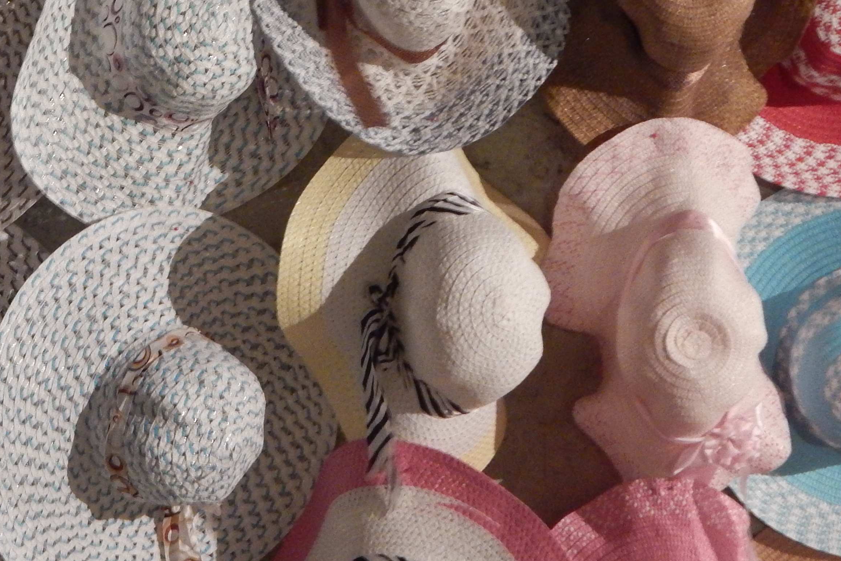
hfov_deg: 22.4
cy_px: 52
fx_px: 2079
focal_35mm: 89
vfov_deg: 15.2
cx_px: 125
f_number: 3.6
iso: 560
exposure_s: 1/8
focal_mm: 7.7
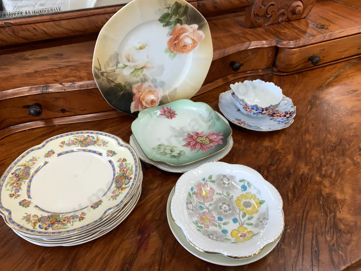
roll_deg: -0.1
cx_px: 180
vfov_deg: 53.1
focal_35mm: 26
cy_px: 136
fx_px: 271
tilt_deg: -40.4
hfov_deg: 67.3
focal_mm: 4.25
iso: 50
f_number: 1.8
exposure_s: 1/100
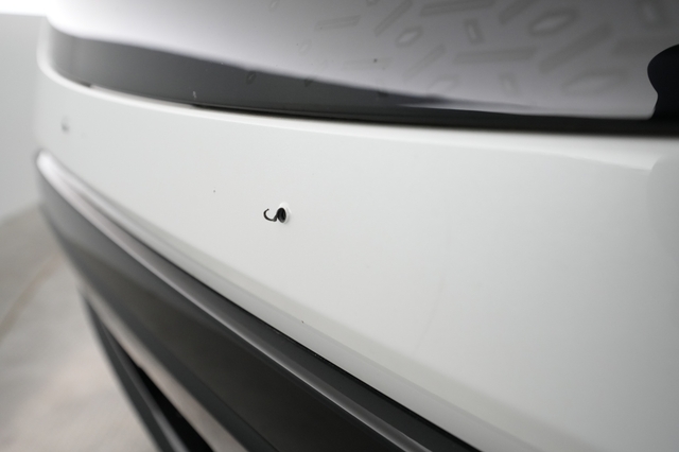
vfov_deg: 46.4
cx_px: 340
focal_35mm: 28
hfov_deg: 65.5
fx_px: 528
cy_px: 226
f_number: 5.6
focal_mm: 28
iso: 3200
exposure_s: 1/80
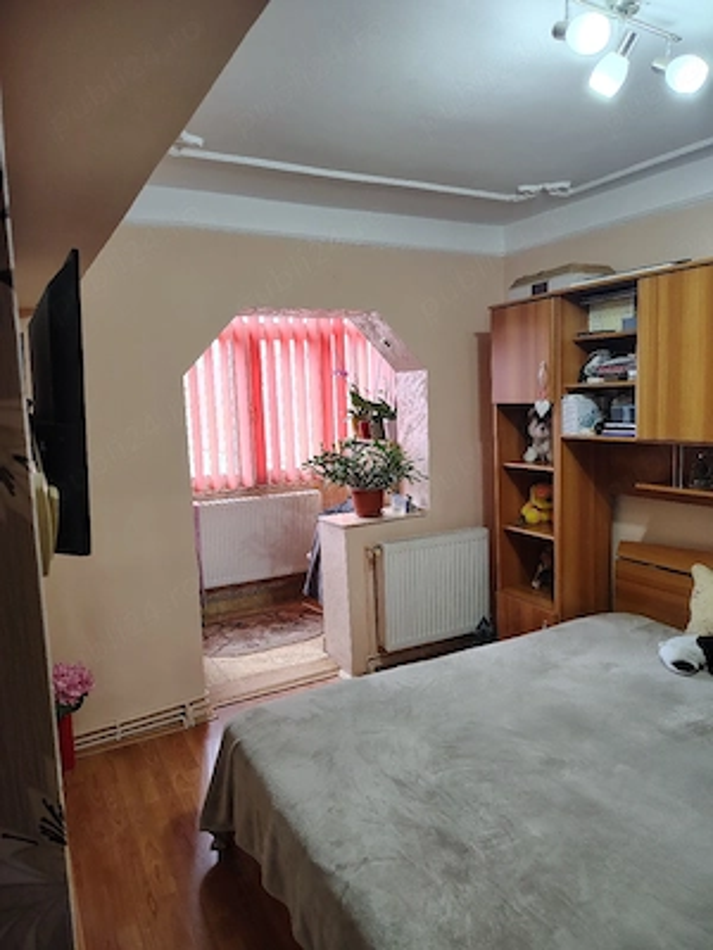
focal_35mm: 24
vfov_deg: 71.6
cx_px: 356
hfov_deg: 56.8
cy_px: 475
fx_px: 659
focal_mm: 5.56
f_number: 1.8
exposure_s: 1/100
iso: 795
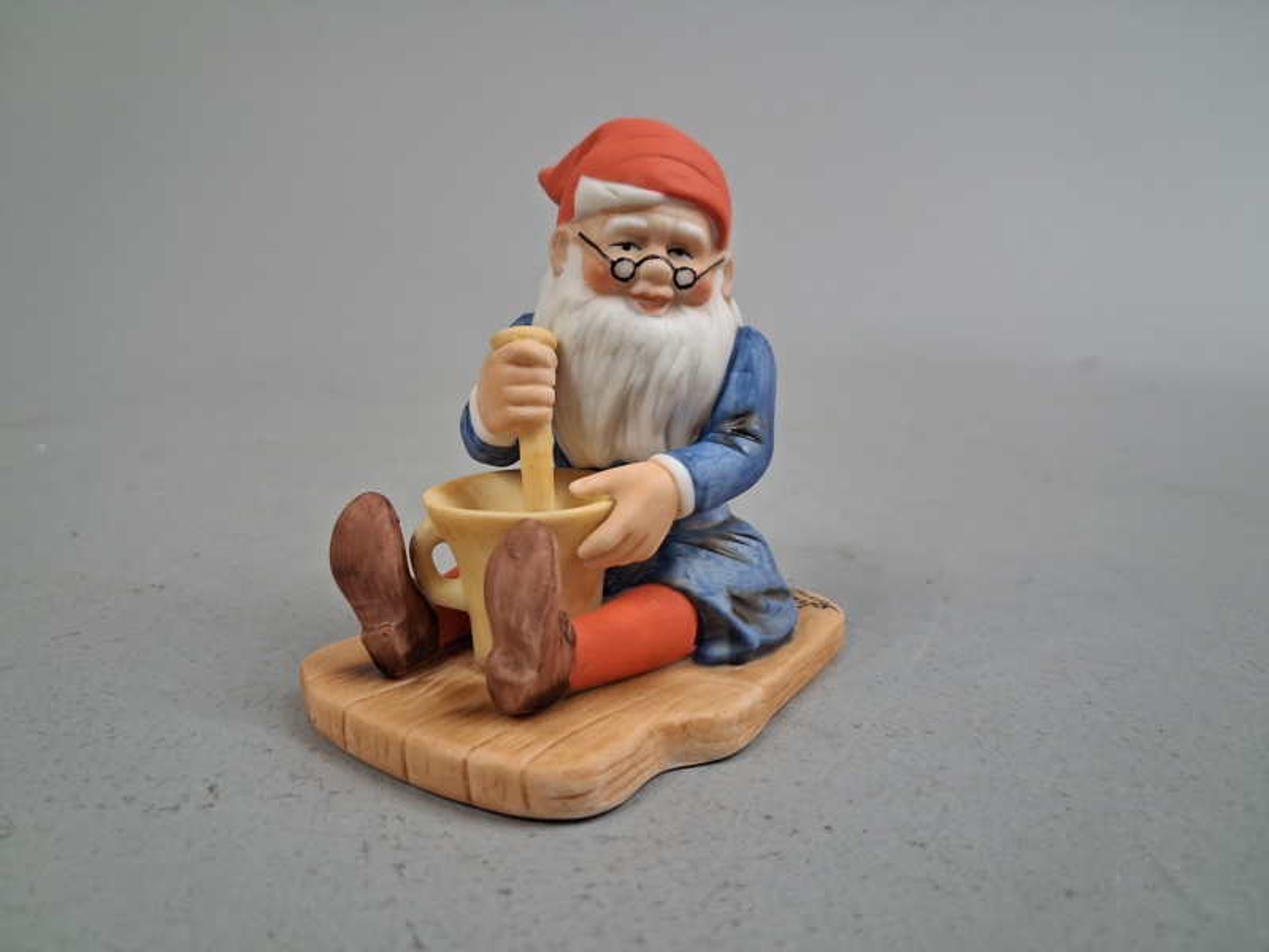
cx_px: 634
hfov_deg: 65.3
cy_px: 476
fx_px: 990
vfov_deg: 51.4
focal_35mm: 27
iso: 250
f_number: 1.8
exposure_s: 1/50
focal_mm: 4
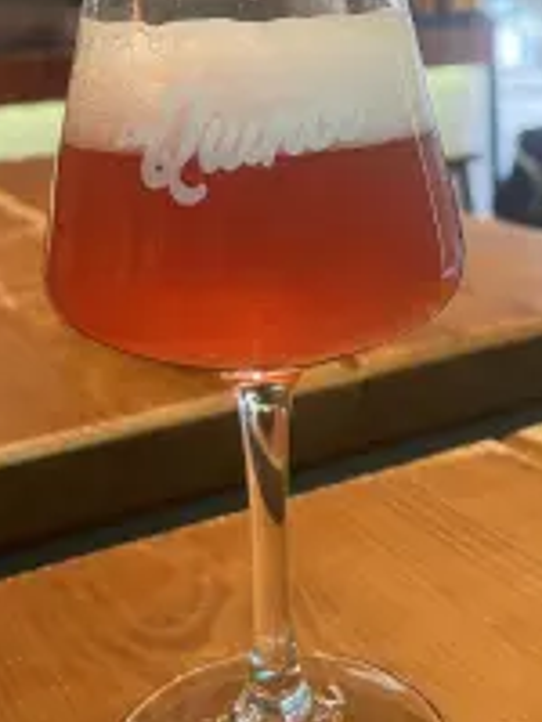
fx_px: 1086
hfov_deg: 28.0
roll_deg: +2.7
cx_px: 289
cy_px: 123
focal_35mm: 52
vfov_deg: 35.4
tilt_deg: -8.3
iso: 160
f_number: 1.6
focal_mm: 5.1
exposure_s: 1/50
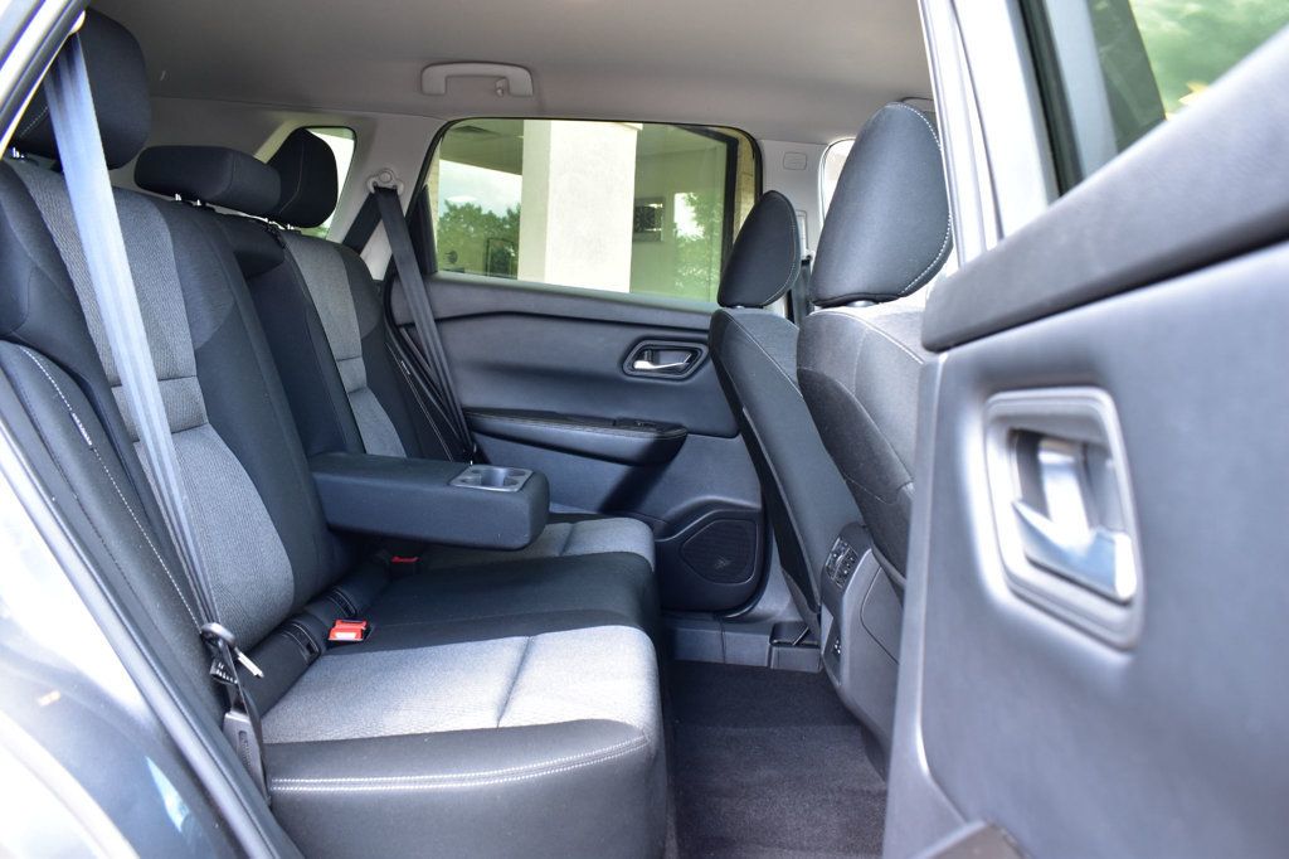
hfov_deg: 67.4
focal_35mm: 27
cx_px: 644
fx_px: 966
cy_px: 430
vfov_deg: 47.9
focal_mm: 18
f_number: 7.1
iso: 400
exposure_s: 1/25
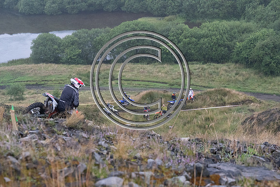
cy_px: 94
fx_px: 552
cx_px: 140
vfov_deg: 19.2
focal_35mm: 71
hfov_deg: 28.4
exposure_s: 1/1600
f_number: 5.6
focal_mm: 71
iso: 9000
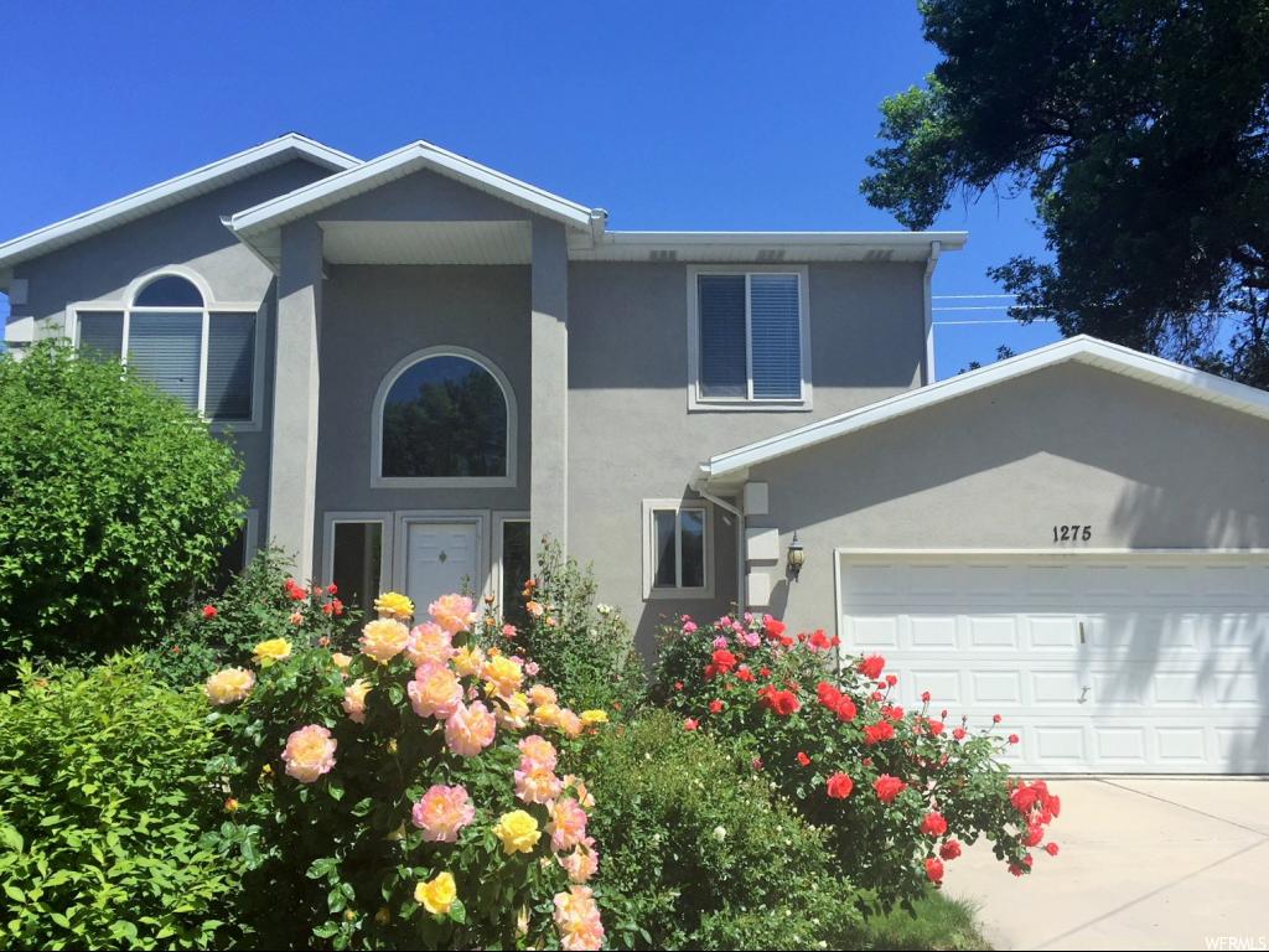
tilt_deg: +8.5
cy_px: 476
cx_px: 634
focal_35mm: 29
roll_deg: -2.0
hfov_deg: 61.7
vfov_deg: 48.2
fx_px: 1063
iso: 32
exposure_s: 1/2326
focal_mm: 4.15
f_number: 2.2
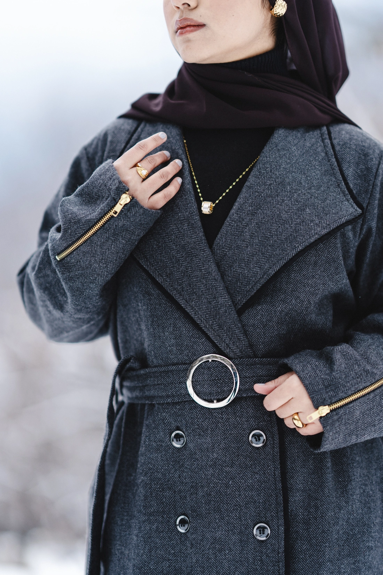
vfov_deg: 23.9
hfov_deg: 16.1
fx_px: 1356
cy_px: 288
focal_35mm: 85
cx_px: 192
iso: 50
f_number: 1.4
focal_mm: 85
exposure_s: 1/1250
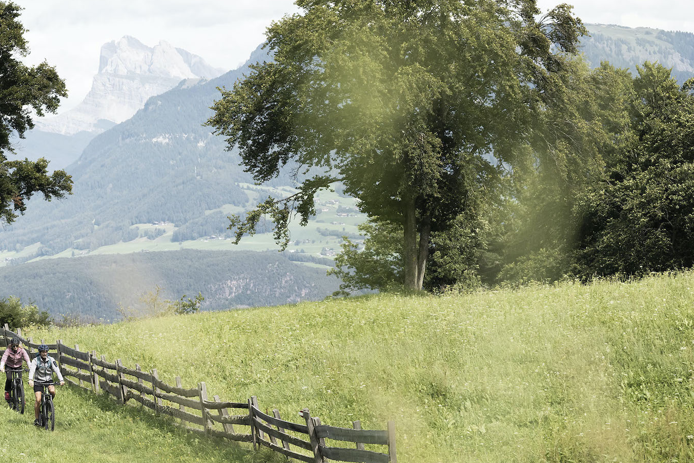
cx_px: 135
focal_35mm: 157
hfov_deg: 13.0
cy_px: 248
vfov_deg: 8.7
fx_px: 3027
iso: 800
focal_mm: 85
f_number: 5.6
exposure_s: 1/2500
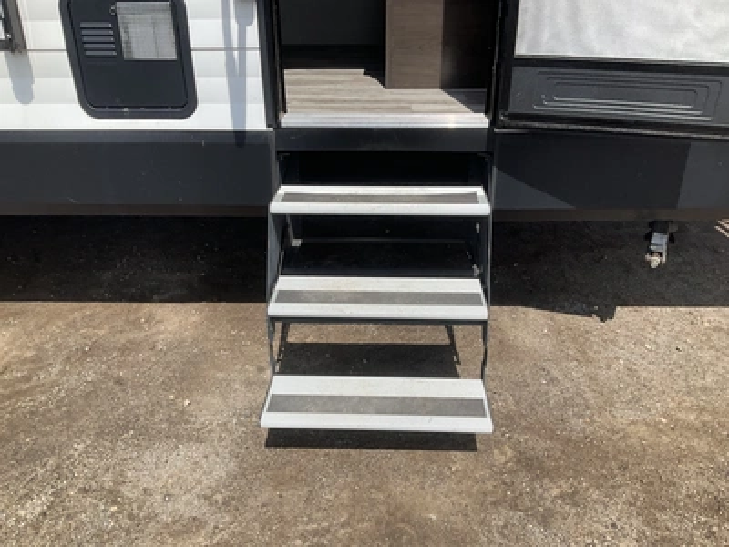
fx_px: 611
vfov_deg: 48.2
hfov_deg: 61.7
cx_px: 364
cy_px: 274
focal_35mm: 29
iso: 25
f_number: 1.8
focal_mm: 3
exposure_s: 1/1626
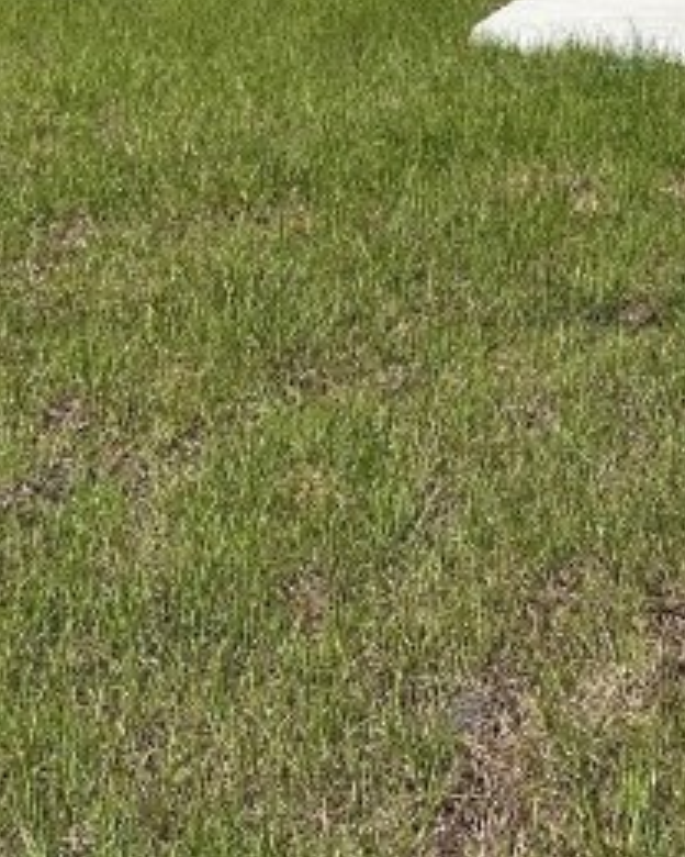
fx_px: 2534
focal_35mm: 100
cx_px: 771
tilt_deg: +0.9
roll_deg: -0.3
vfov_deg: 18.0
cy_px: -244
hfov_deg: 15.0
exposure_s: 1/8000
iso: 50
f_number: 1.5
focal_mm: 5.7
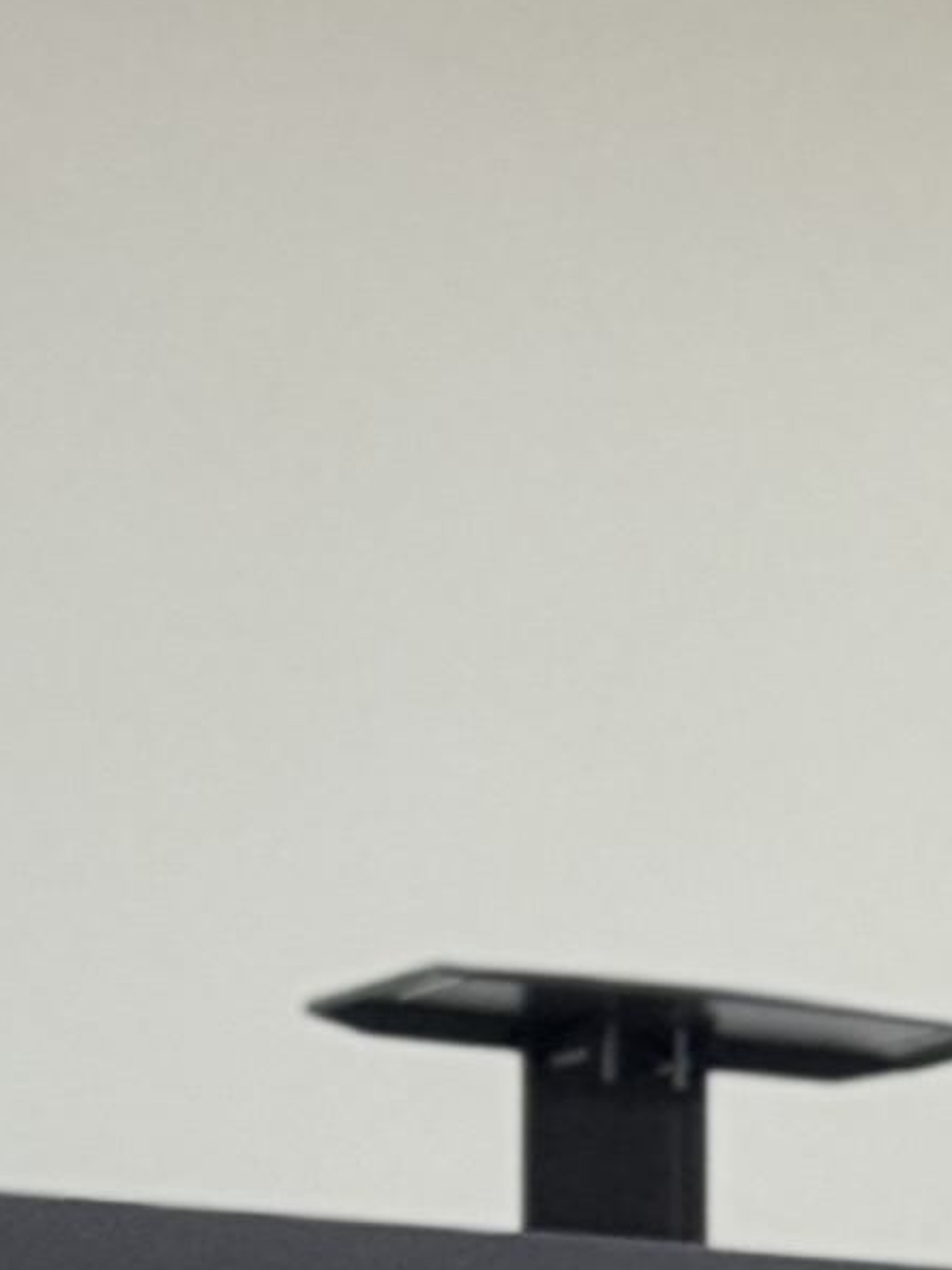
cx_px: 2895
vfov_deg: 6.0
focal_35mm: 327
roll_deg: +0.7
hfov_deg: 4.4
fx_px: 11991
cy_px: 1772
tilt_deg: +3.8
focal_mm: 6.76
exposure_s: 1/50
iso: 100
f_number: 1.78
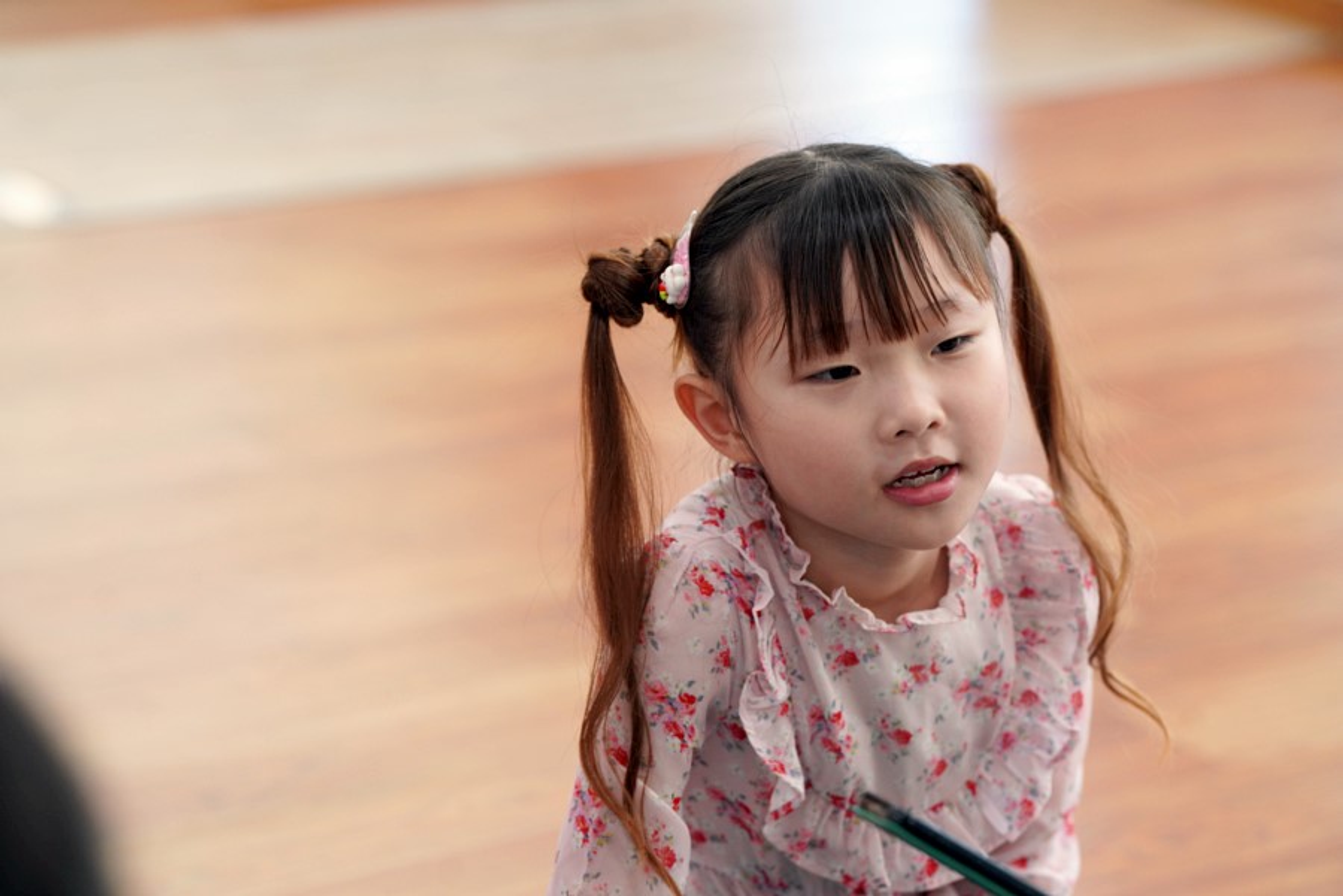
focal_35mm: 115
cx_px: 672
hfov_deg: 17.8
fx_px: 4290
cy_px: 448
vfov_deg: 11.9
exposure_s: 1/160
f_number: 4
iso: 1000
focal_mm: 115
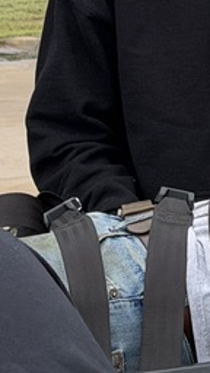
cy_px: -103
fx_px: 2069
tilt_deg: -1.0
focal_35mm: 209
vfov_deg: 10.1
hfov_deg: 5.7
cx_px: 430
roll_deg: +2.4
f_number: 1.78
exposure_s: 1/712
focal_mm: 6.76
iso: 64
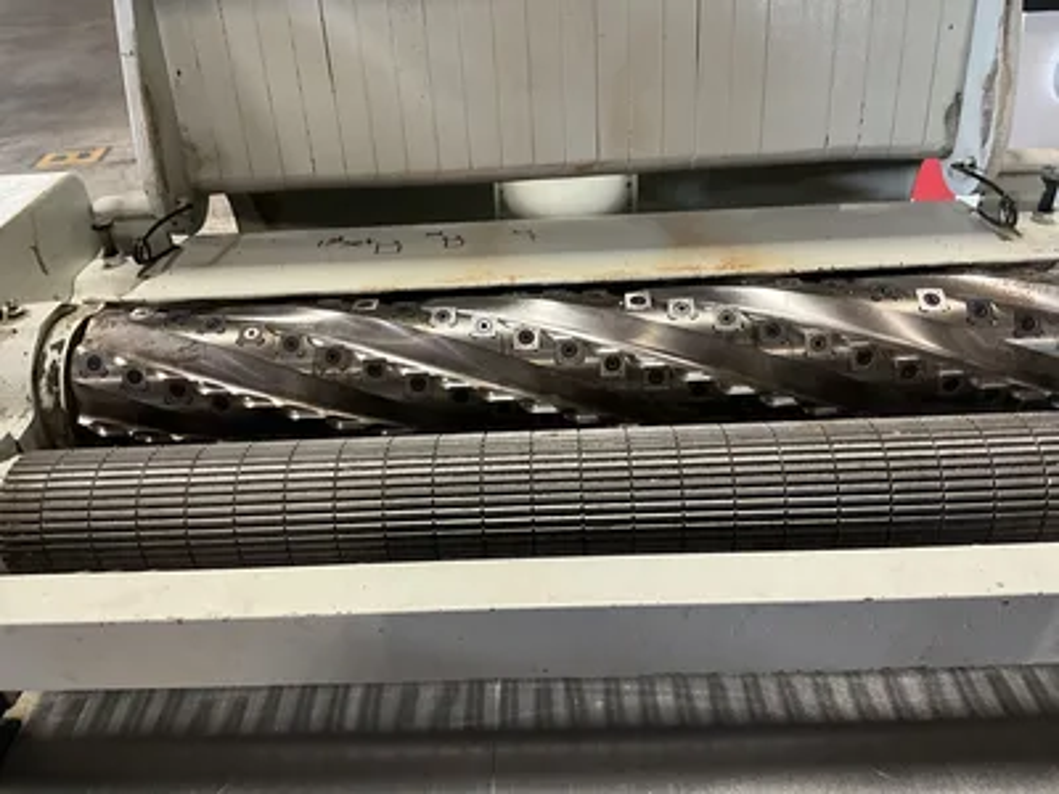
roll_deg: +3.2
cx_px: 530
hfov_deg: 61.7
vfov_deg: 48.2
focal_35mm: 29
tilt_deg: -34.3
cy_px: 397
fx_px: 887
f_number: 1.8
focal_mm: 3
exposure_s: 1/60
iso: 250
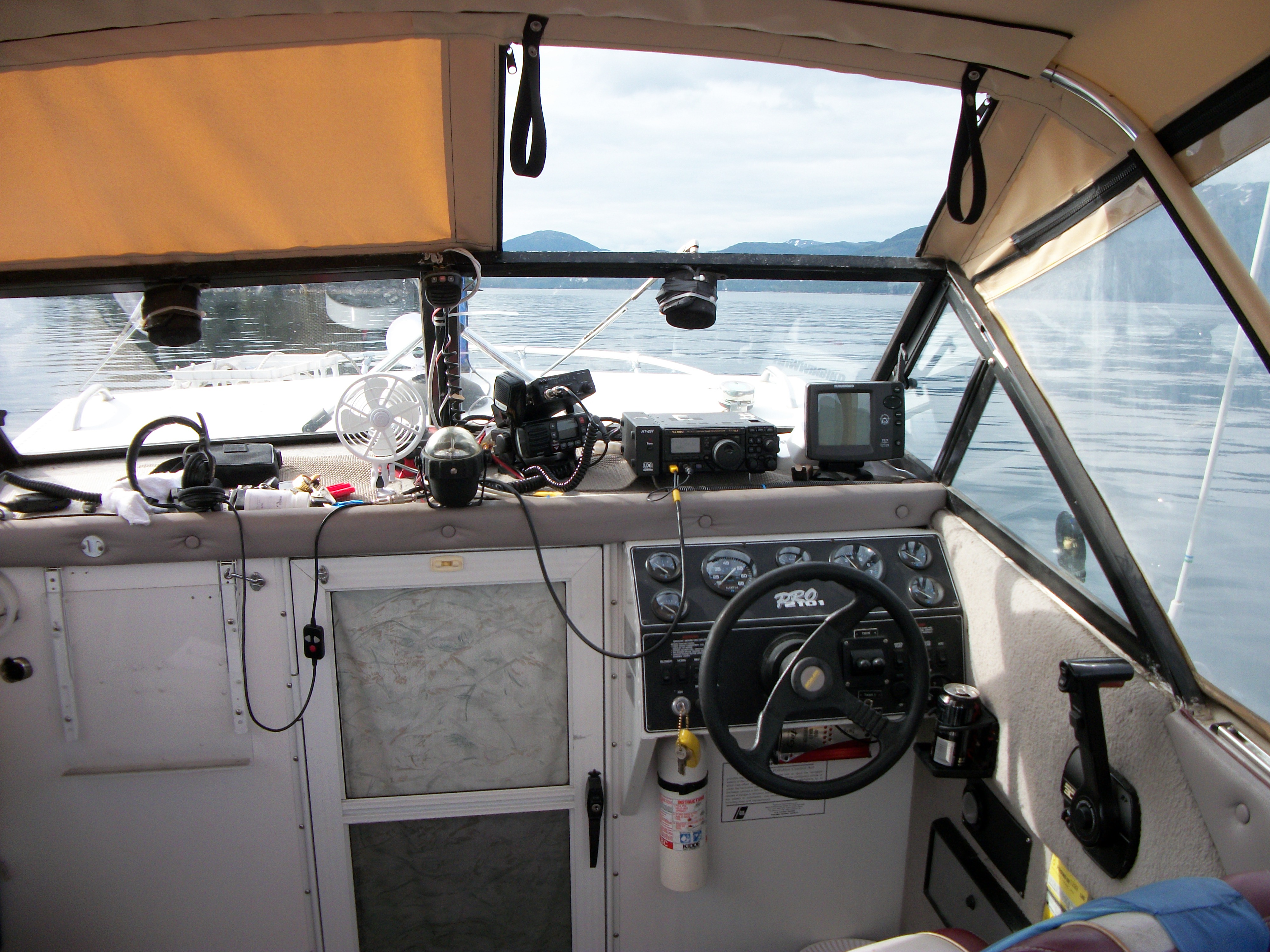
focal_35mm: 32
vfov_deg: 44.2
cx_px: 635
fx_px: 1174
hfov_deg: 56.8
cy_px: 476
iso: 80
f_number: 8.8
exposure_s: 1/80
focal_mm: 5.7
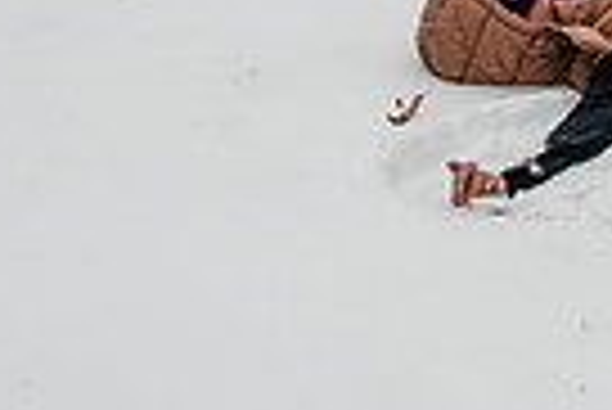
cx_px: 666
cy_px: -268
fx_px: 1889
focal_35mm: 111
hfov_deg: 17.8
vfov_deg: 11.7
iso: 400
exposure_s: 1/200
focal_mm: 26
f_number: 7.1
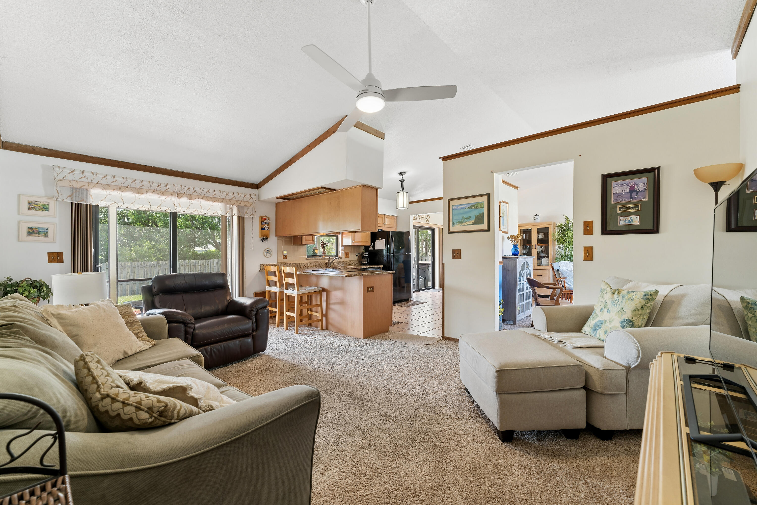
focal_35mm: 14
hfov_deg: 104.3
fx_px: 294
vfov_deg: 81.2
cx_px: 378
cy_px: 252
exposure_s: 1/1.25
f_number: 8
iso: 200
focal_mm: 14
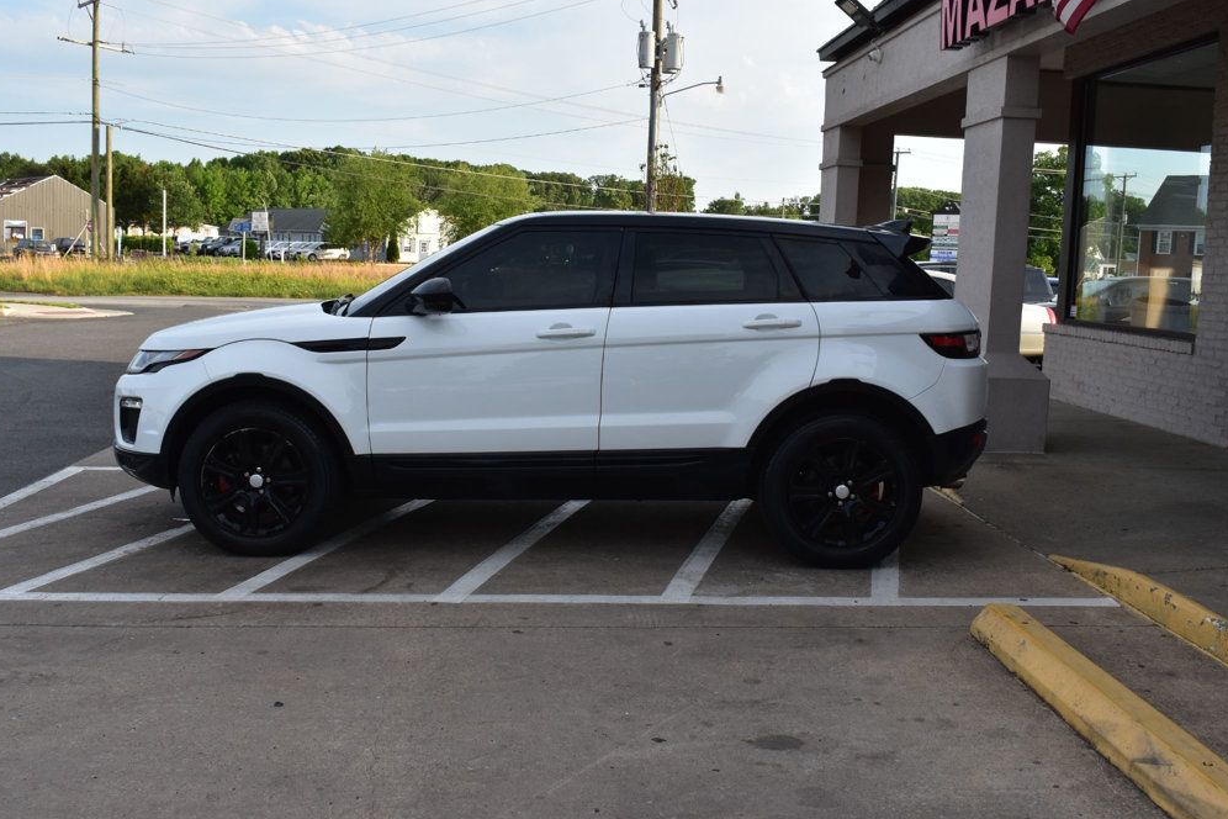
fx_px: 1262
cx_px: 600
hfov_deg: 51.9
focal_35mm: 37
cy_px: 401
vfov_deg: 35.9
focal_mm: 24
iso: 400
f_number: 10
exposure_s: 1/320
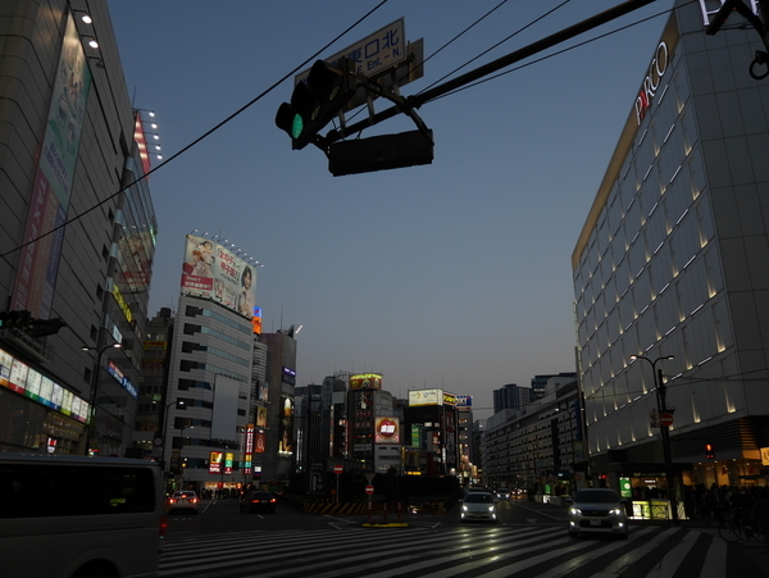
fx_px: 623
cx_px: 384
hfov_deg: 63.4
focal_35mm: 28
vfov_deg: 49.8
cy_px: 289
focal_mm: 14
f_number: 3.7
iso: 200
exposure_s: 1/100
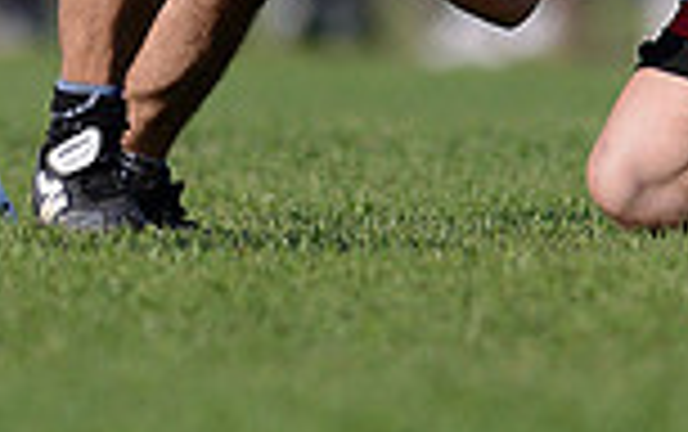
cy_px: -416
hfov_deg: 1.3
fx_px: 30503
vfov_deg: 0.8
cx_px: 184
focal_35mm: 1625
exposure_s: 1/4000
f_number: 4
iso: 560
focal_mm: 420
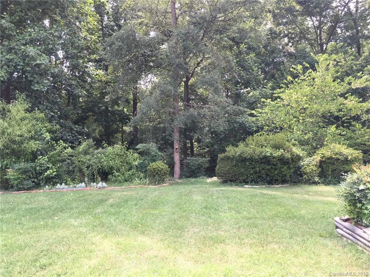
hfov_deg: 61.7
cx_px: 185
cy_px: 138
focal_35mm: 29
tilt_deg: -1.4
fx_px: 310
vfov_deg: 48.2
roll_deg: +0.1
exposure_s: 1/120
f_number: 2.2
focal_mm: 4.15
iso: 32
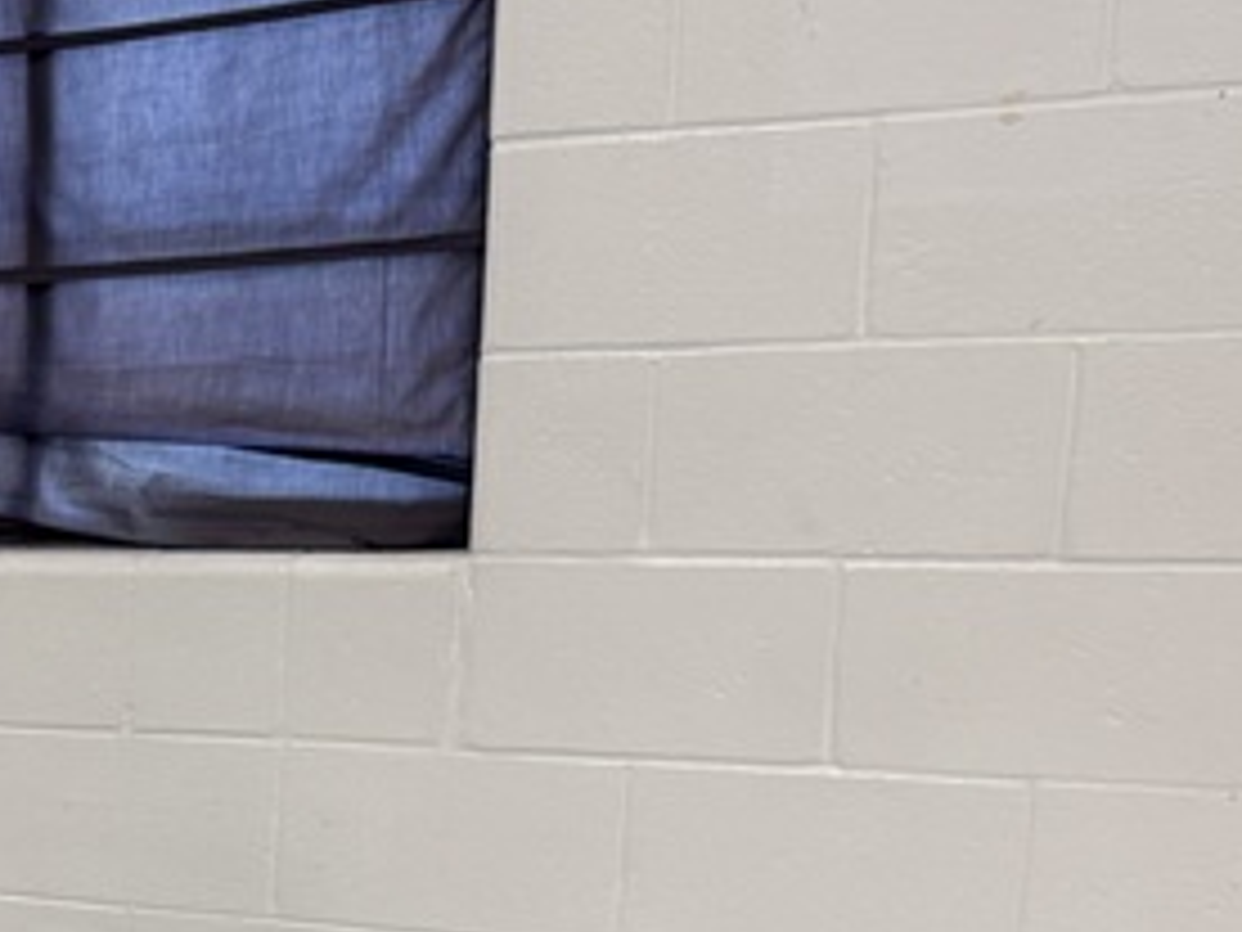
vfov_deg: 15.3
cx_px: -477
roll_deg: +2.7
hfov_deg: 19.8
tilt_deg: -17.4
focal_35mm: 89
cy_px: 1418
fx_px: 3193
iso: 160
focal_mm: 6.76
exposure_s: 1/115
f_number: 1.78
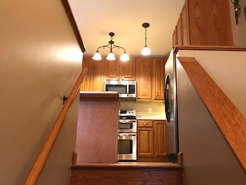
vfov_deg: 37.6
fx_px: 270
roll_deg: -0.1
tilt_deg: +18.0
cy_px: 74
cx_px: 138
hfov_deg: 48.9
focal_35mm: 38
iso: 100
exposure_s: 1/11
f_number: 1.8
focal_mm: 3.99
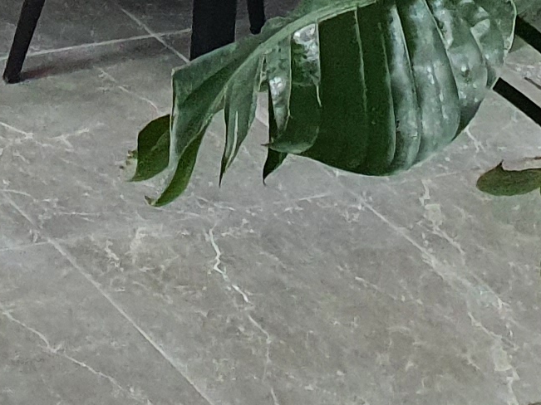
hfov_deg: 11.1
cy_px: -790
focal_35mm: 161
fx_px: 2516
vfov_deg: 8.0
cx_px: -543
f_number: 2.4
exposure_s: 1/40
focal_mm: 4.3
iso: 250
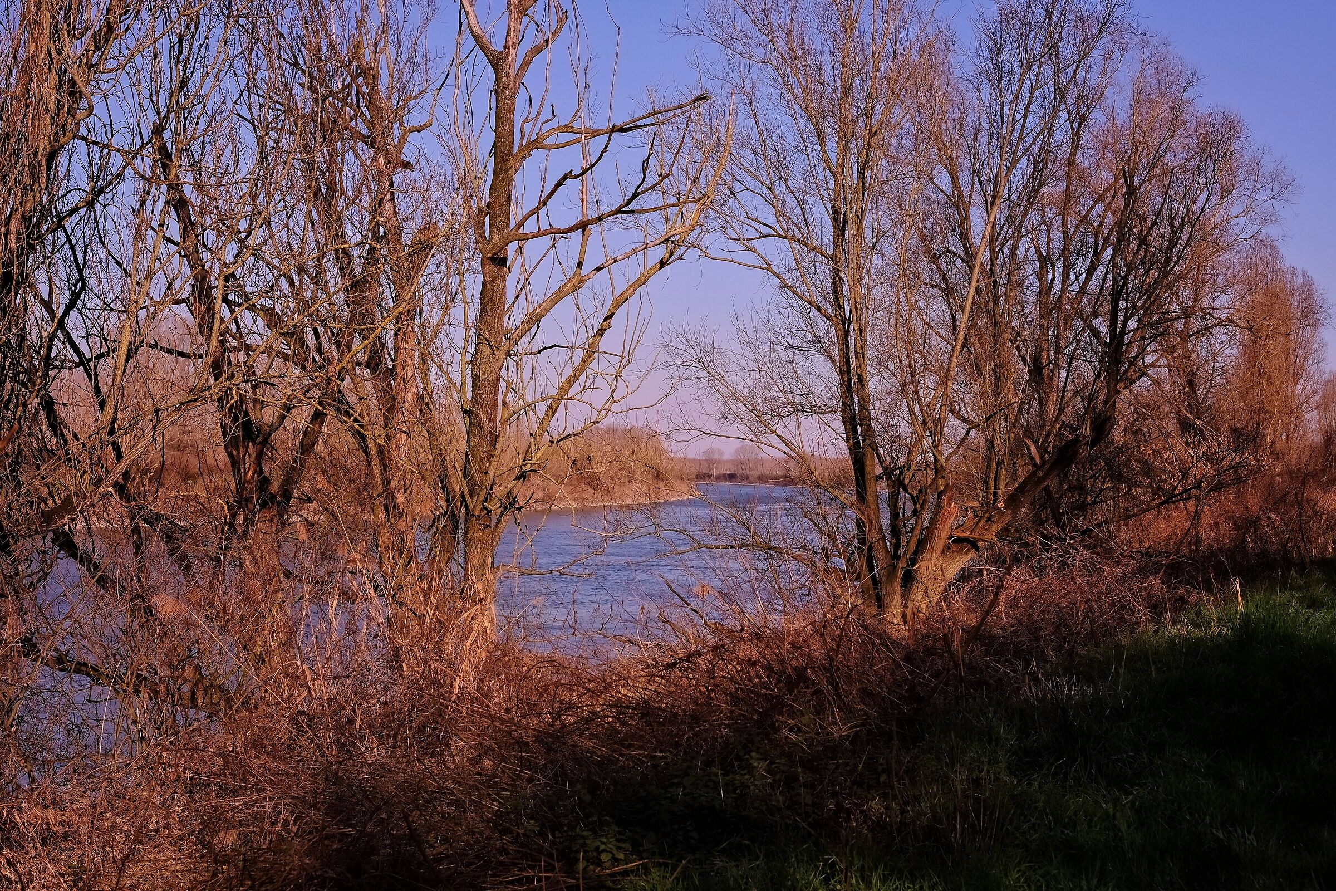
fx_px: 1855
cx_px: 668
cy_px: 446
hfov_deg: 39.6
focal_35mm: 50
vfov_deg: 27.0
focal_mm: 33
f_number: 5
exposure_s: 1/950
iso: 125
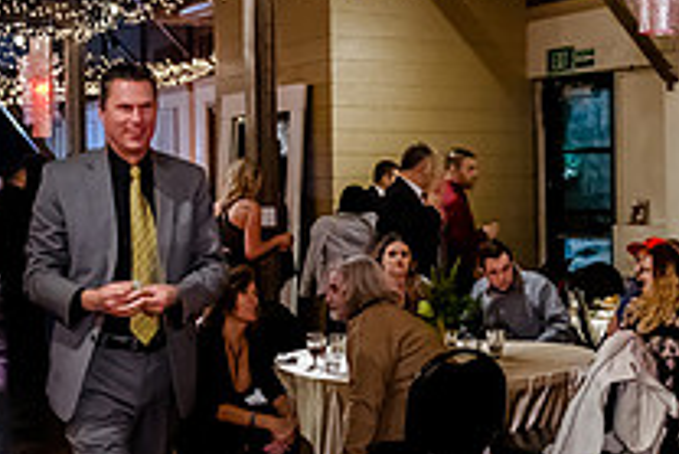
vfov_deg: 20.3
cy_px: 220
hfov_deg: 29.9
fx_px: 1265
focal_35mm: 67
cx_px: 428
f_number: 2.8
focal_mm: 24
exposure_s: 1/200
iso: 5000
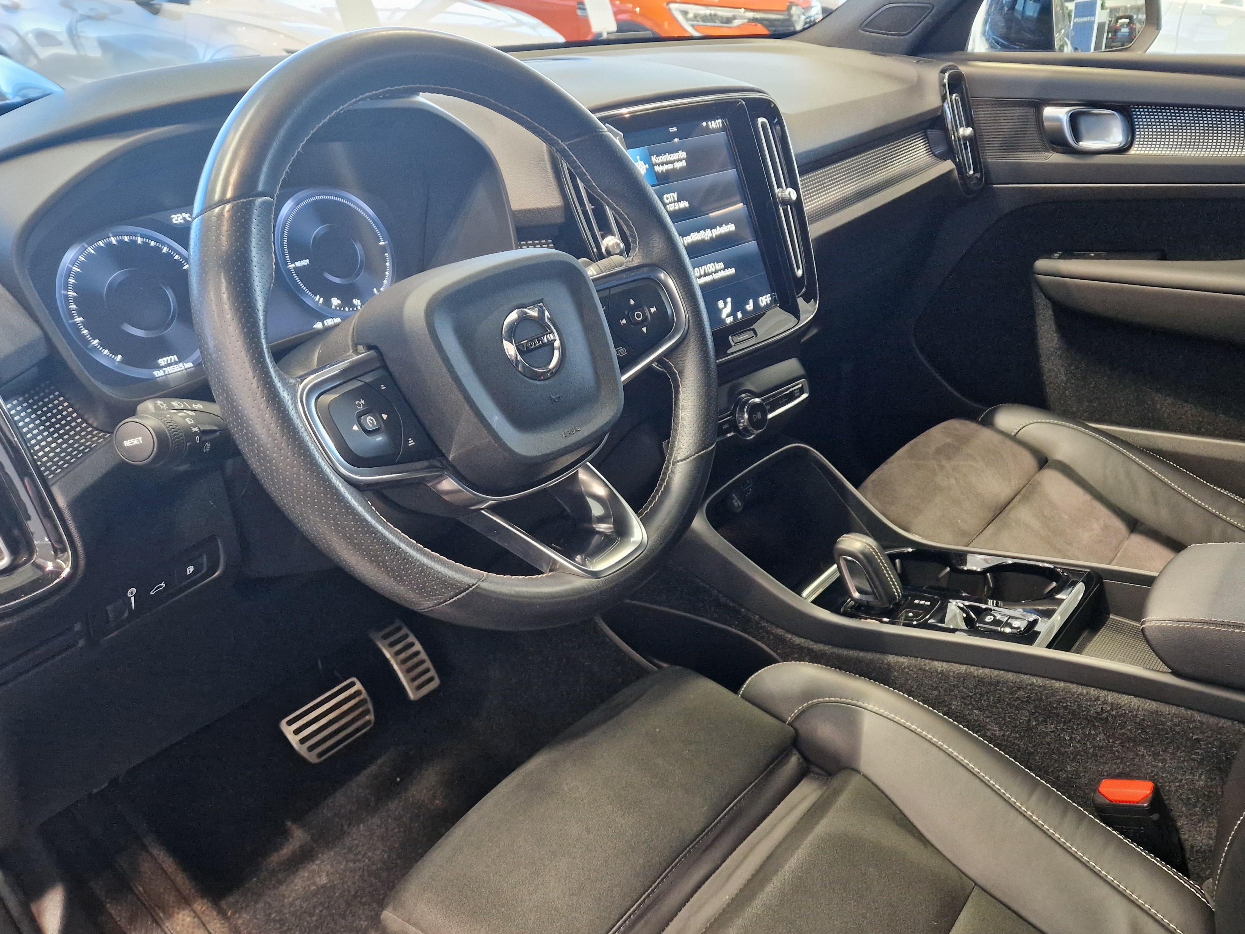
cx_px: 741
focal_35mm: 28
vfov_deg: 49.4
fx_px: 1007
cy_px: 561
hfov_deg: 62.9
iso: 640
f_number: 1.8
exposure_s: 1/100
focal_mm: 5.4
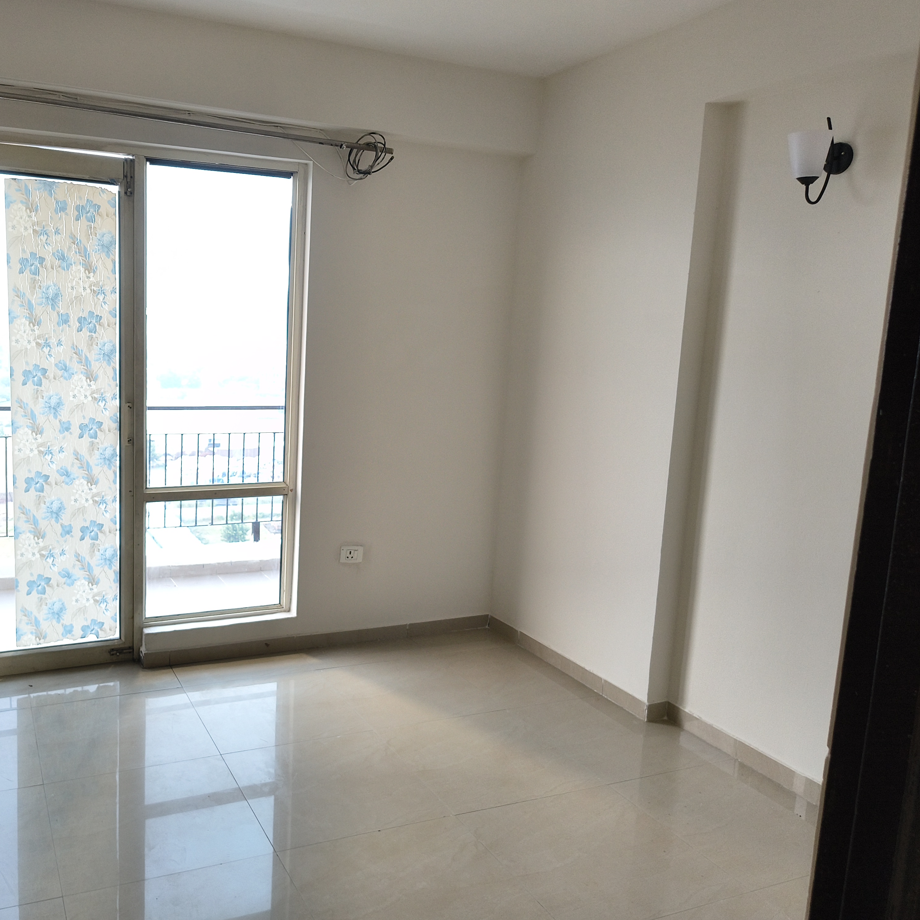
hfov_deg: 54.7
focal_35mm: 29
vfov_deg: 55.6
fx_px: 872
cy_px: 464
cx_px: 321
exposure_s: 1/50
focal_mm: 5.56
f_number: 1.8
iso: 551
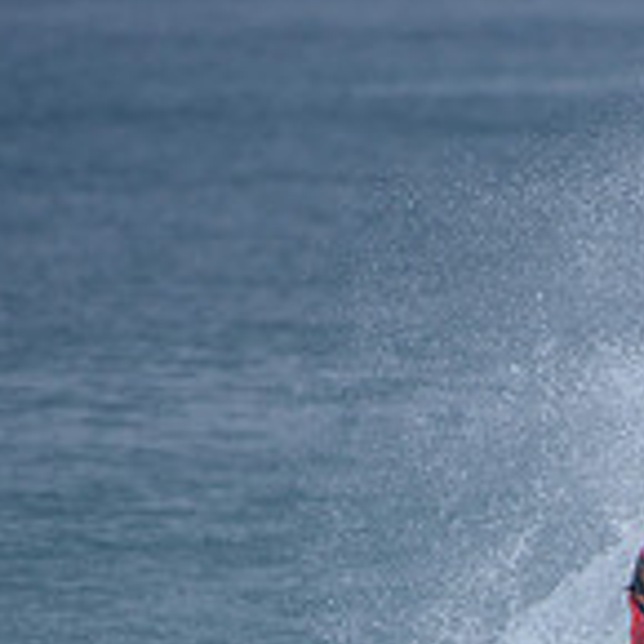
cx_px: 915
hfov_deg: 1.0
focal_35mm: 1700
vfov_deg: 1.0
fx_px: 35782
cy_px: 815
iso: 250
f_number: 5.6
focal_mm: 500
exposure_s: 1/2000
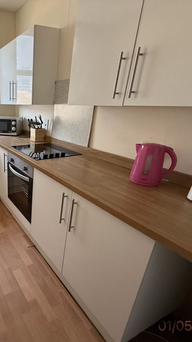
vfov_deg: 83.8
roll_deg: +0.2
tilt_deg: -20.4
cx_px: 13
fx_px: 190
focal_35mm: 21
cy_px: 175
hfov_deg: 47.1
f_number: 2.2
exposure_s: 1/99
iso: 200
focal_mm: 2.22
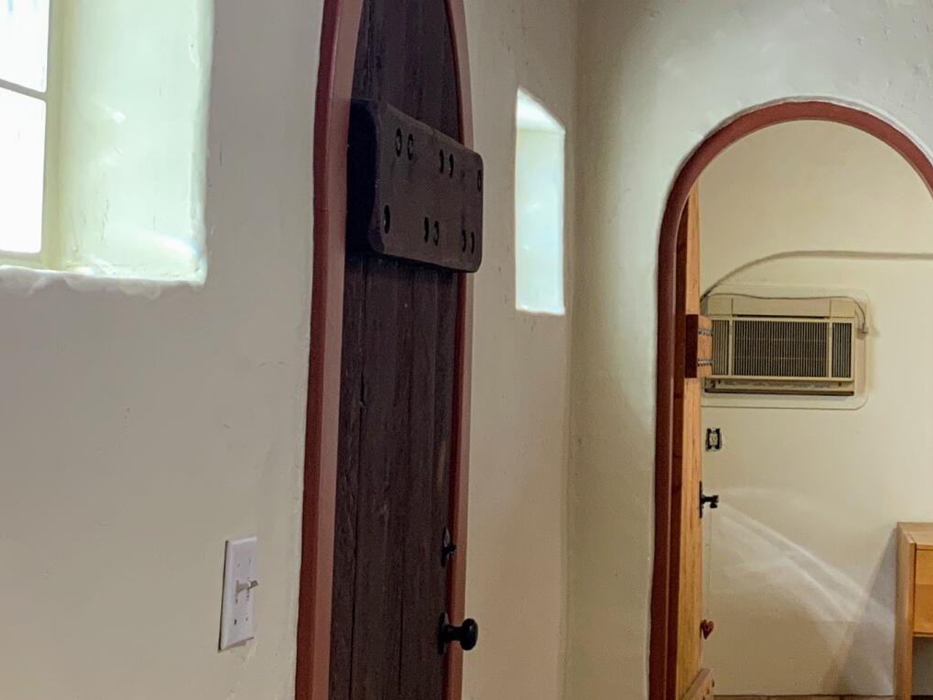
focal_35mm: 77
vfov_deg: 19.1
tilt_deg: +0.3
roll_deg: -1.0
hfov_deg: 24.6
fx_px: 2076
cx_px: 834
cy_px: 299
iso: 100
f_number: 1.8
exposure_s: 1/60
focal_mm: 4.25
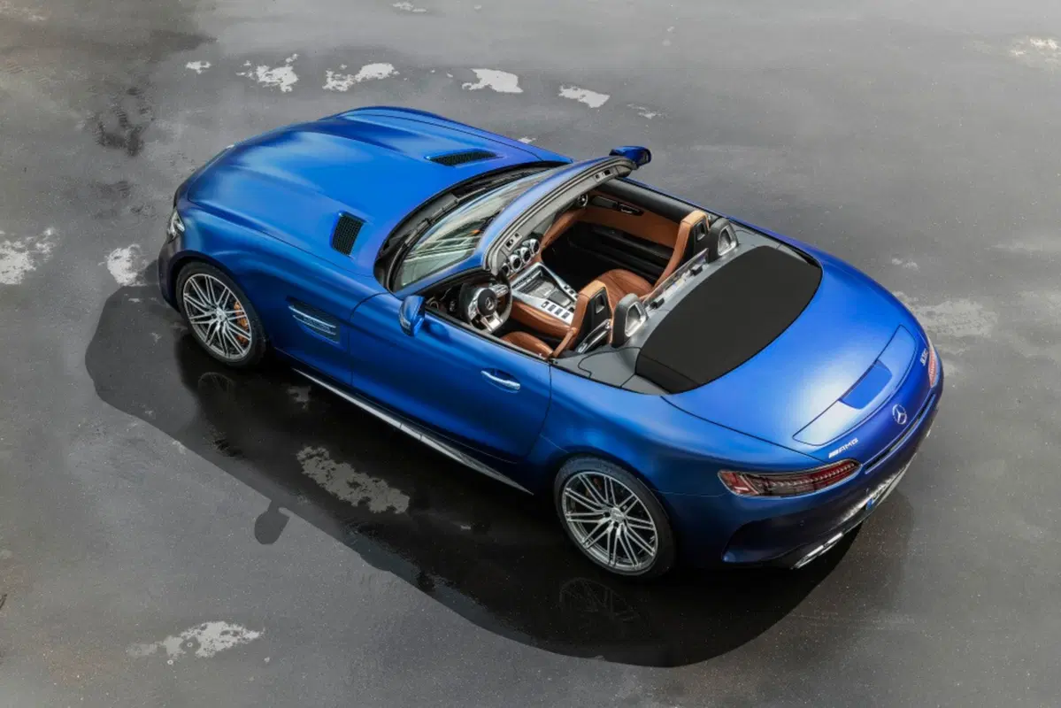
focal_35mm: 56
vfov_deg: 24.2
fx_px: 1651
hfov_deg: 35.6
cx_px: 530
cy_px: 354
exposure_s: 1/4
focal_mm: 56
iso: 31
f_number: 16
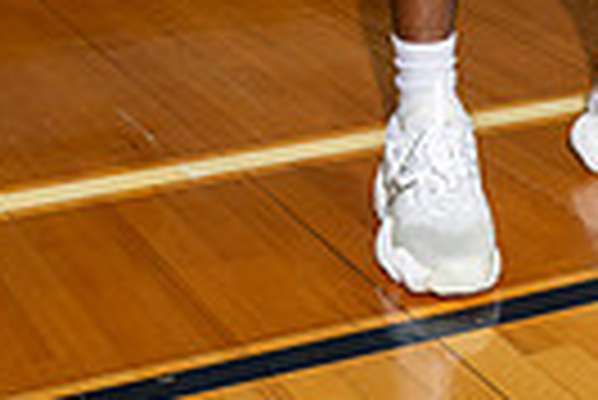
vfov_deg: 10.1
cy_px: -566
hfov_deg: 17.1
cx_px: 504
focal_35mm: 118
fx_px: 1962
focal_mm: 35
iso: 800
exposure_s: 1/250
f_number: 8
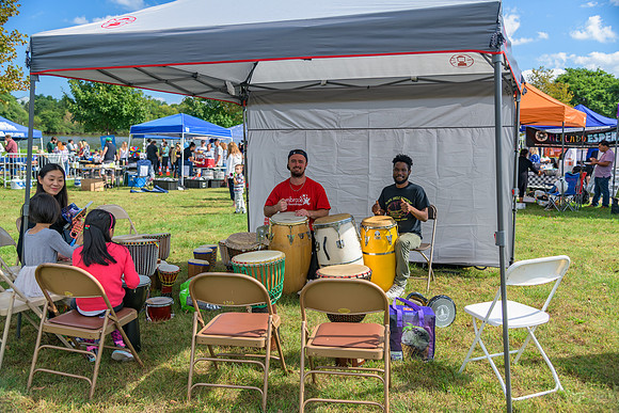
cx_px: 310
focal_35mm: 34
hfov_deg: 55.8
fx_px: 585
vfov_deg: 38.9
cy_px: 206
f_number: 4
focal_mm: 34
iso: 90
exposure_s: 1/250
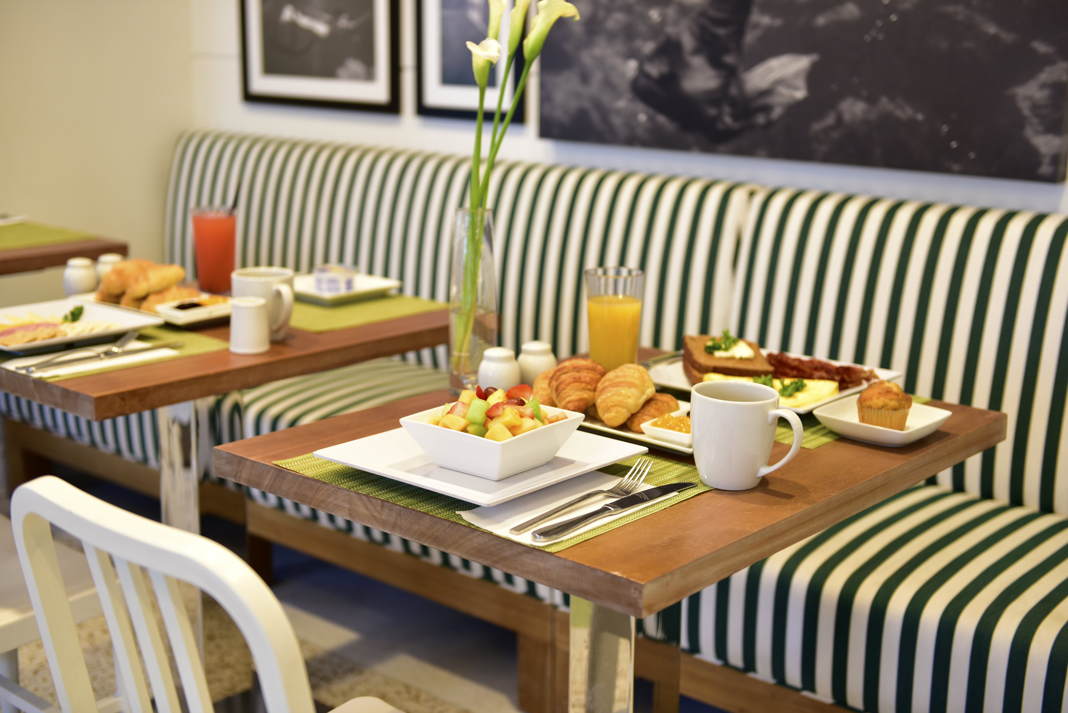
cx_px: 534
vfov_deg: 28.1
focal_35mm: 48
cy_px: 356
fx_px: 1424
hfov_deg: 41.1
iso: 400
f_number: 2.8
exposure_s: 1/10
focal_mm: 48
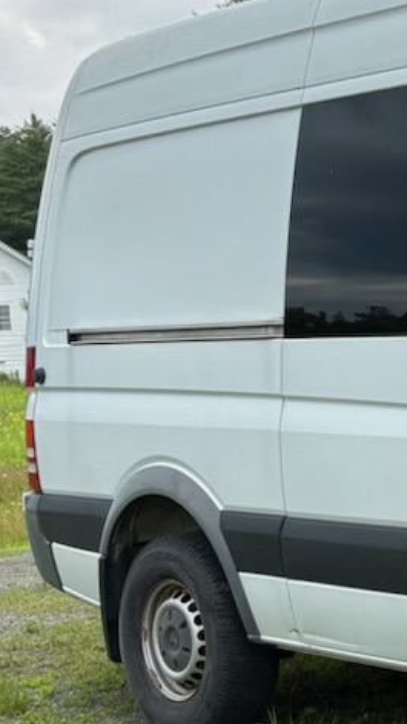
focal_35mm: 77
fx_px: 1477
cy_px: 384
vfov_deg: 27.5
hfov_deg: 13.3
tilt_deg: -0.3
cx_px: 832
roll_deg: +3.7
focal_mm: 5.96
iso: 64
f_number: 1.6
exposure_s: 1/1587
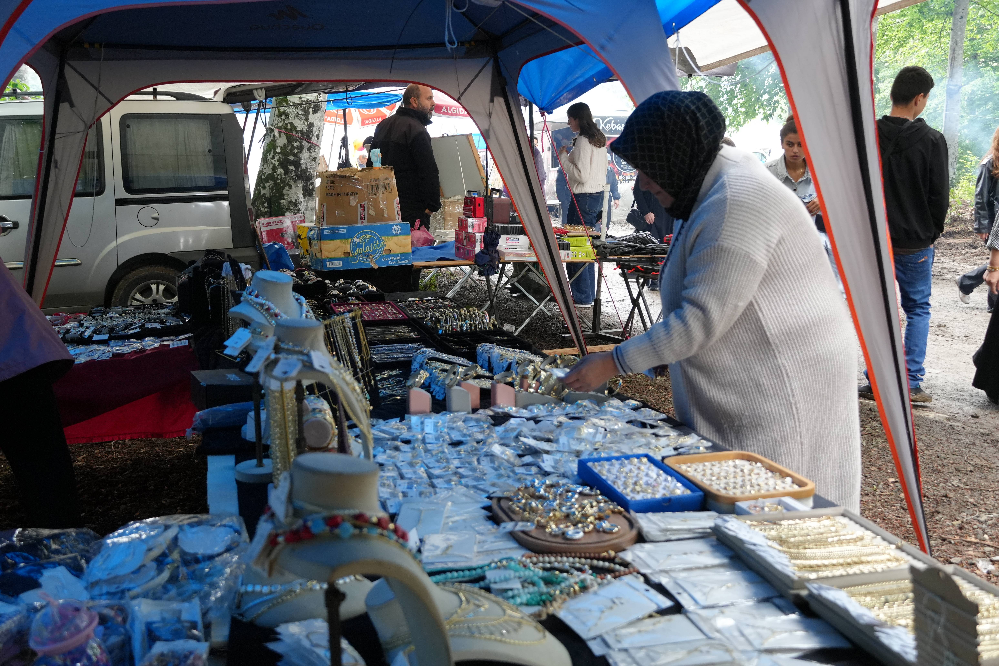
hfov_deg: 53.1
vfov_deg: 36.9
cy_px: 333
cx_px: 500
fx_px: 999
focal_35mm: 36
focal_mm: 24
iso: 1600
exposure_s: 1/160
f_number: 4
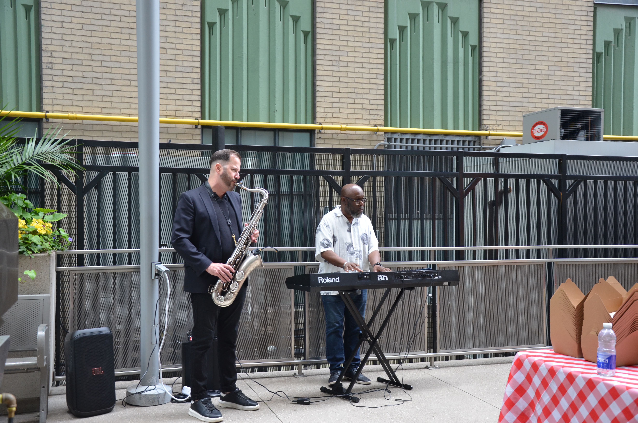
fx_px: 690
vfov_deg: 34.1
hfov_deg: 49.6
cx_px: 319
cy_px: 212
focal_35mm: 39
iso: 400
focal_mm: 26
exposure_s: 1/80
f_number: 4.5
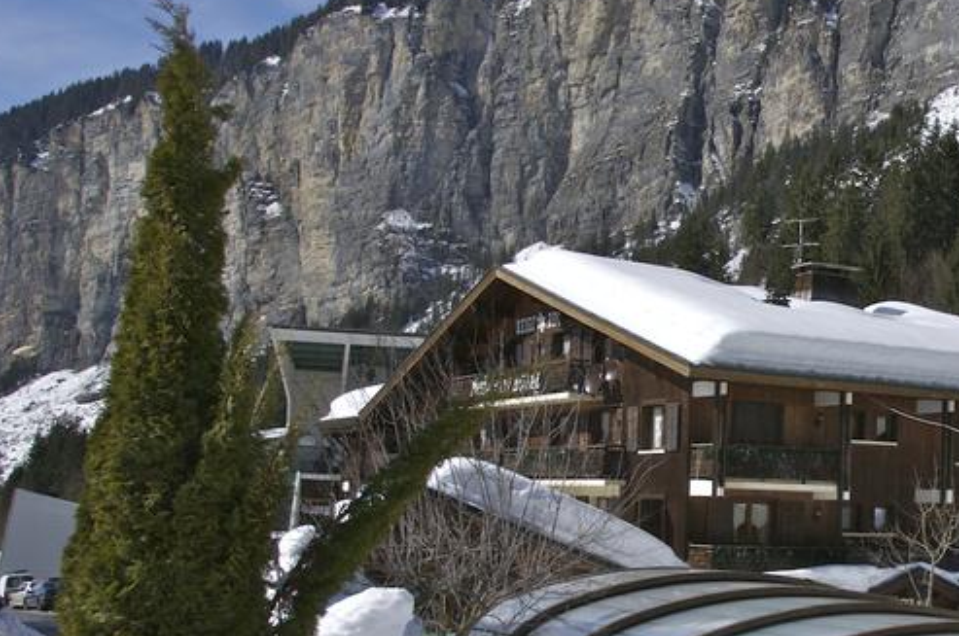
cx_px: 865
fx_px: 1463
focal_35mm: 55
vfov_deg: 24.5
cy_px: 399
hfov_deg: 34.3
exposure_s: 1/180
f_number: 11
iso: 100
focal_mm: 20
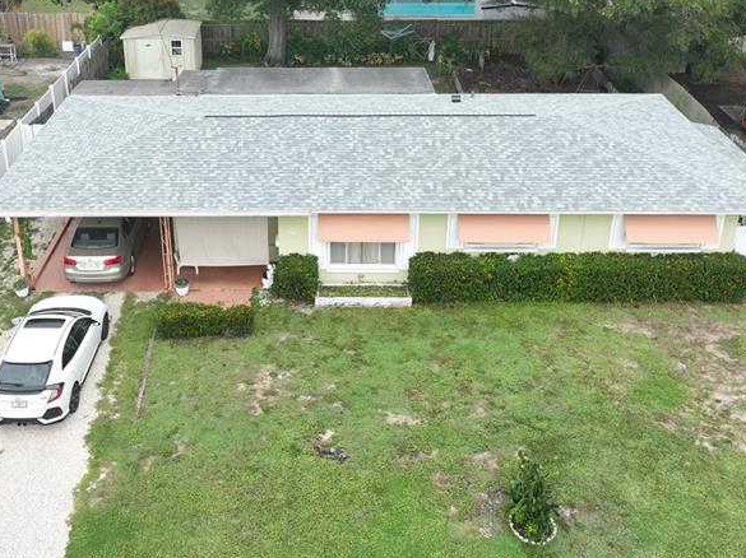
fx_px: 905
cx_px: 321
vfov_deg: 34.1
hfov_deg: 44.7
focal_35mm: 42
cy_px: 194
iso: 140
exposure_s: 1/100
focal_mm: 12.29
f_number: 2.8
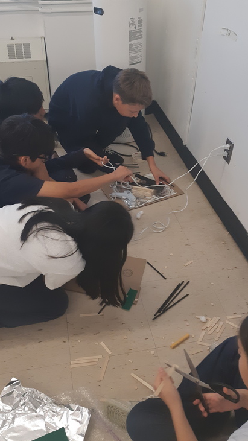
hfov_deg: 37.7
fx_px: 363
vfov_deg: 62.6
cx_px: 113
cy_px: 205
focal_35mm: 31
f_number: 1.7
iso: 160
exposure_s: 1/60
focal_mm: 3.93
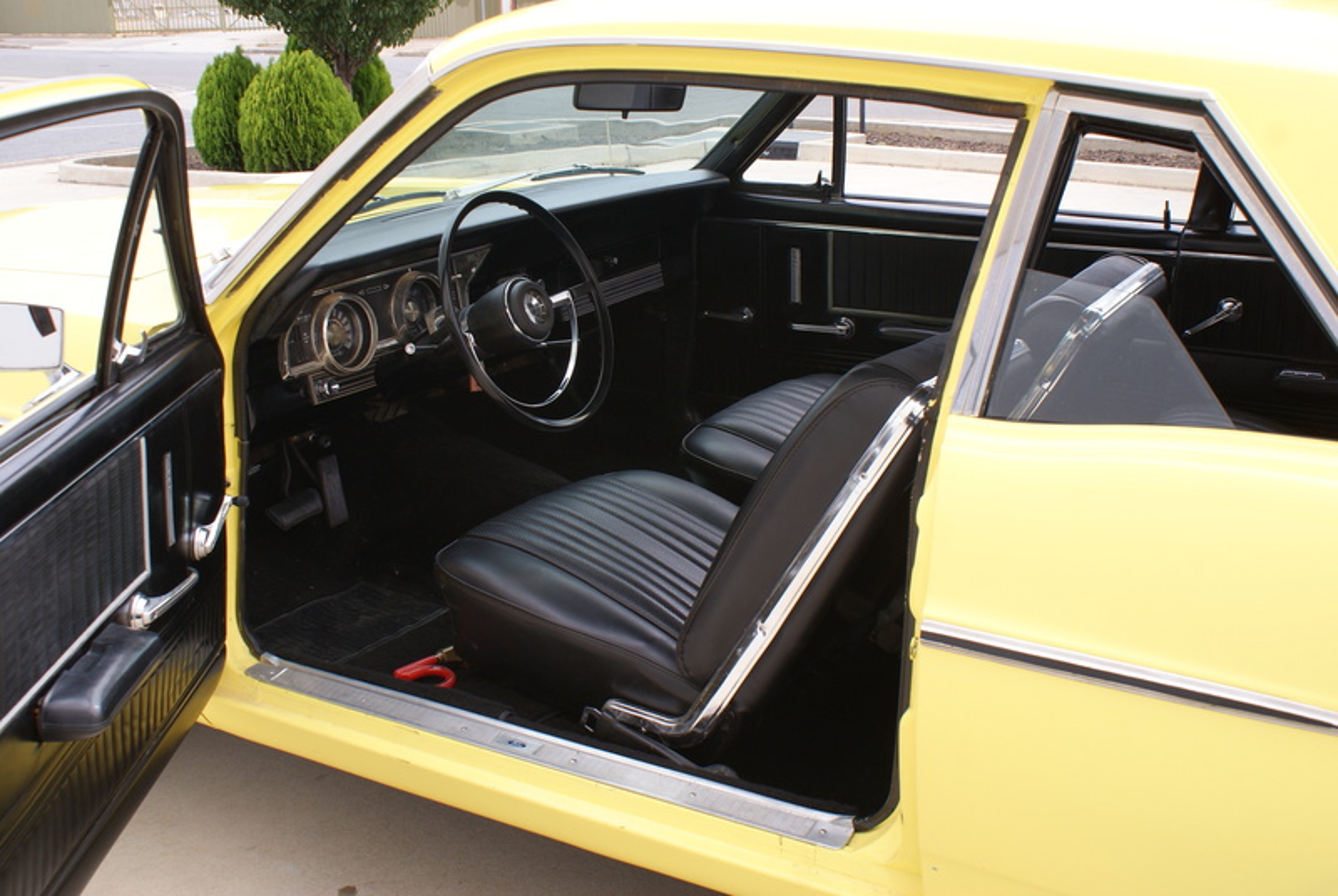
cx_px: 669
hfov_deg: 49.5
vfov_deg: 34.3
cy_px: 448
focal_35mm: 39
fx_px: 1452
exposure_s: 1/60
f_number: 8
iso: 100
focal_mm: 26
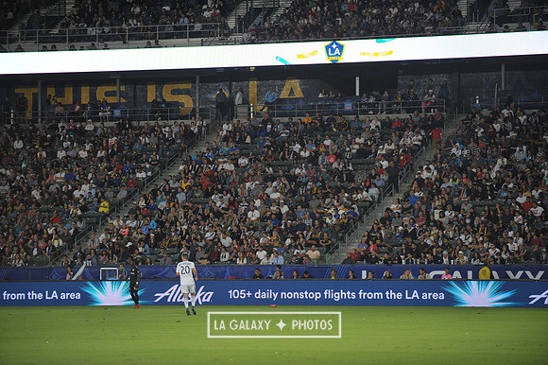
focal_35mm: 140
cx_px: 274
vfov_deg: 9.8
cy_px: 182
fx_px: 2130
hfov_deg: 14.7
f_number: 2.8
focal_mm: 140
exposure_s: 1/1000
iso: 1250
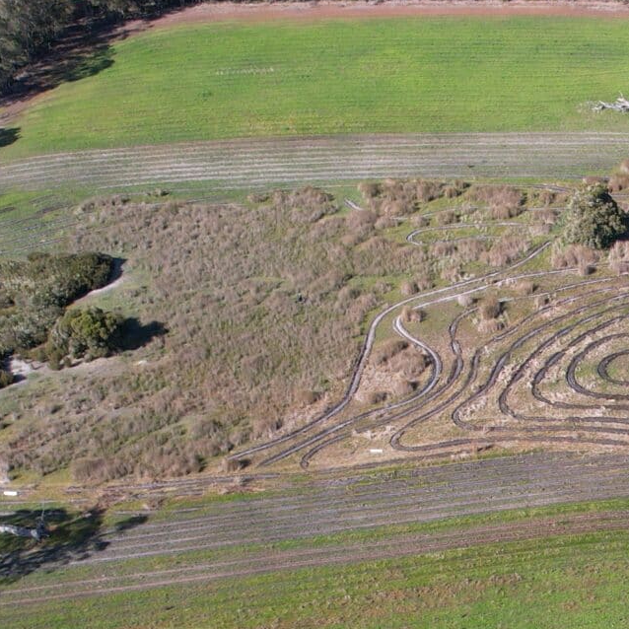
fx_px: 1542
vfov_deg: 22.1
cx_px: 880
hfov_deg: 20.5
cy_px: 642
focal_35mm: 75
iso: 110
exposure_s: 1/1000
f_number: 2.8
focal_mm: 8.38
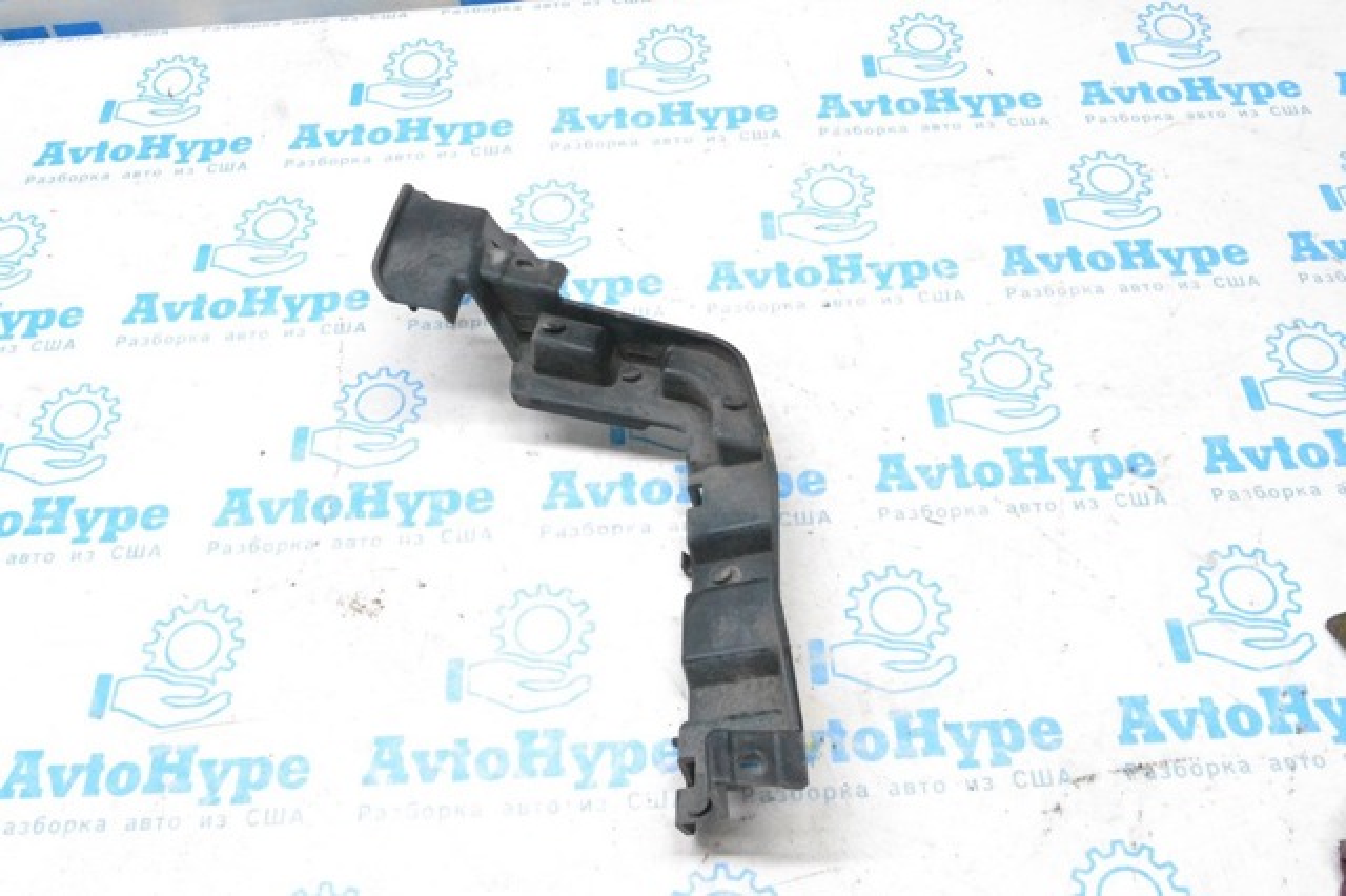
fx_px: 1233
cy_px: 448
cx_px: 673
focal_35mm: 33
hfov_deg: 57.2
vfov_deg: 39.9
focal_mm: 22
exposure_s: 1/125
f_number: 10
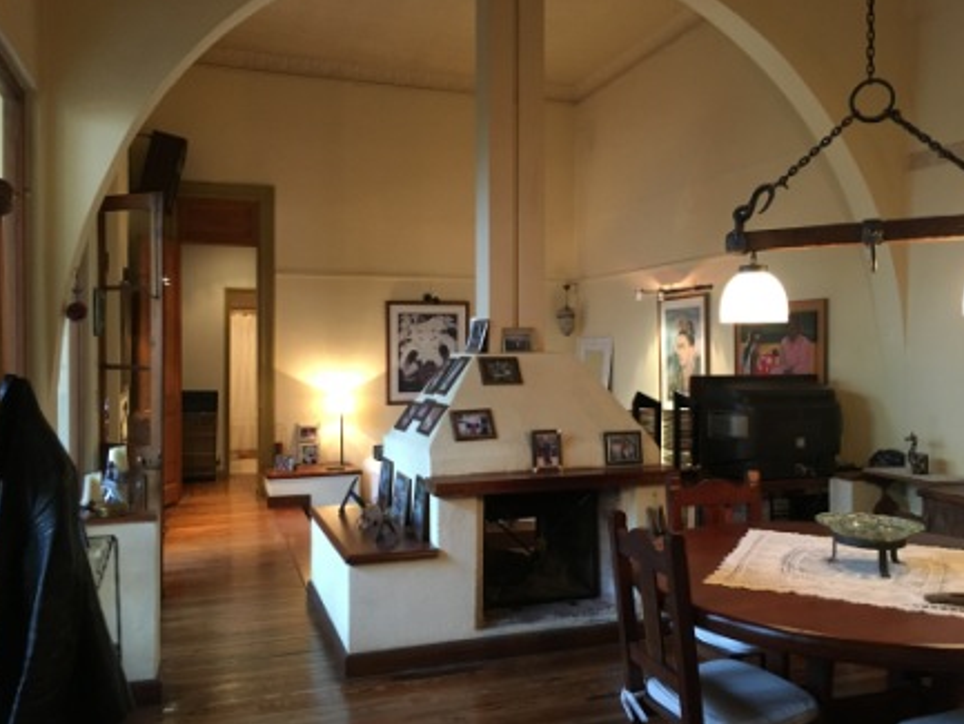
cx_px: 483
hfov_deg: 60.0
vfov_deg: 46.8
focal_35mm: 30
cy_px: 354
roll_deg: -1.3
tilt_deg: -1.2
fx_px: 836
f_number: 2.2
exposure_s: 1/20
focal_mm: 4.15
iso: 200
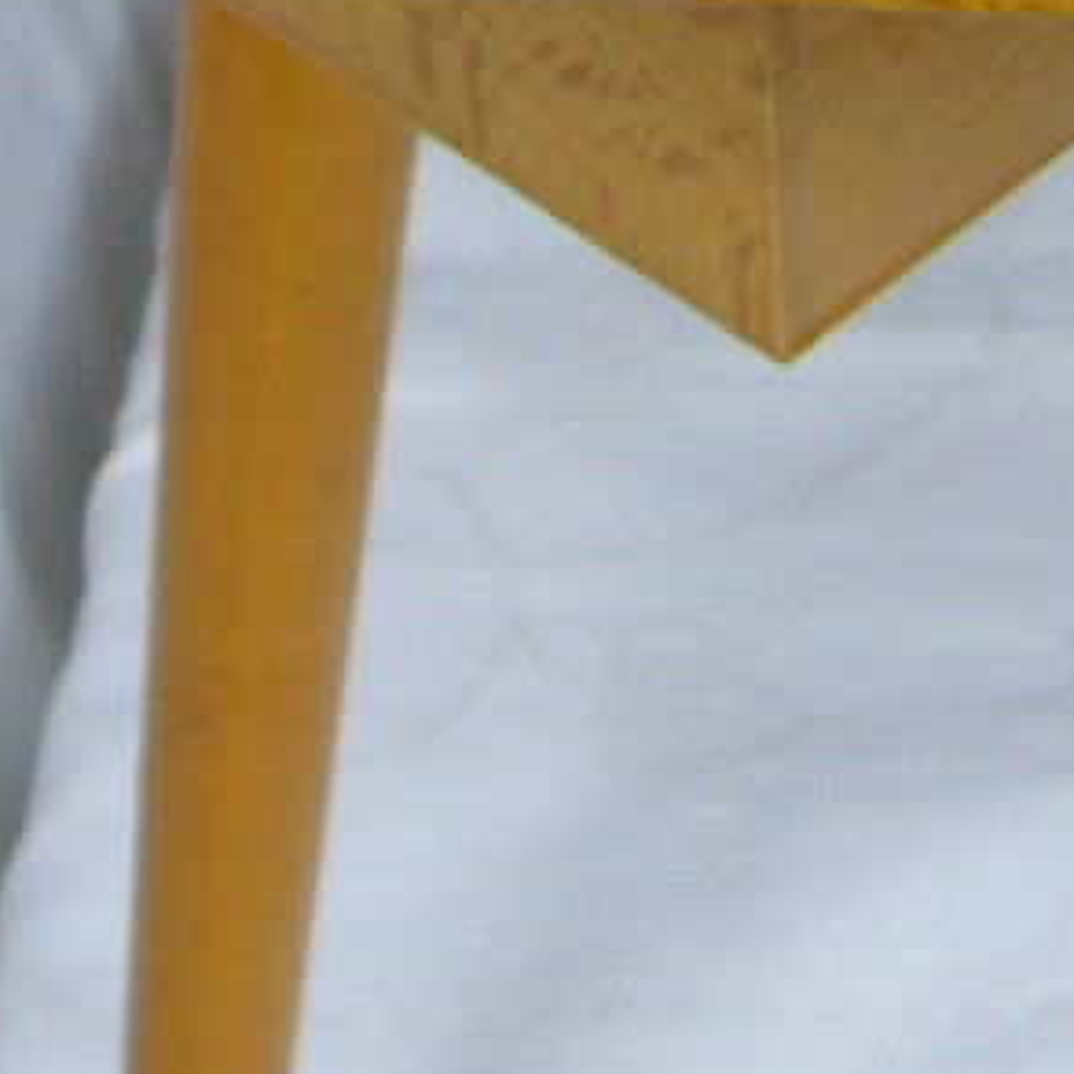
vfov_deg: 9.7
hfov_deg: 10.3
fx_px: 5932
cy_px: -957
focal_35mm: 169
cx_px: 814
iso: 80
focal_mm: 5.8
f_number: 2.8
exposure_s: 1/40
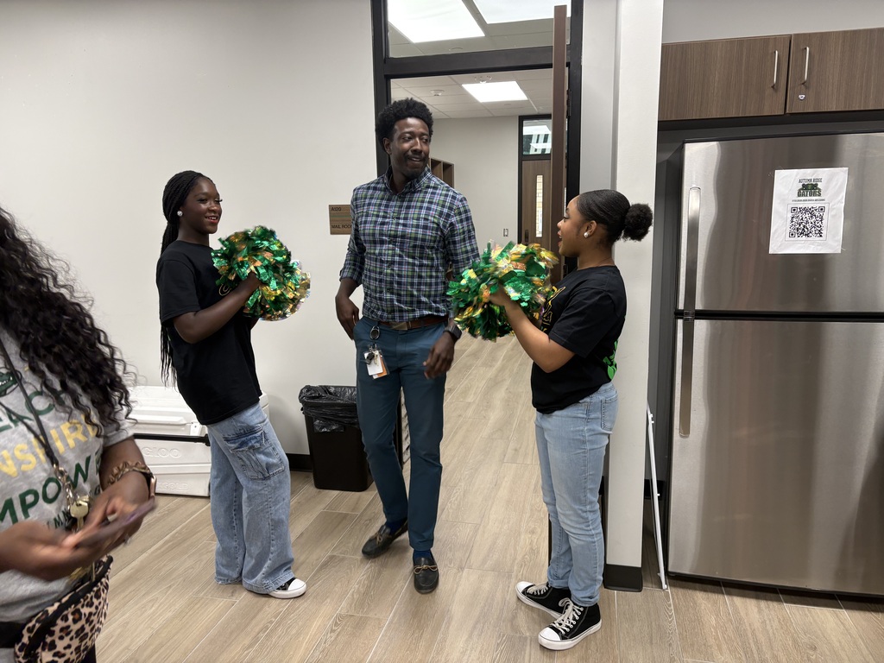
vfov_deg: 53.1
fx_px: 664
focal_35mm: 26
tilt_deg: -9.8
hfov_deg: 67.3
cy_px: 332
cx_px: 442
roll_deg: +0.8
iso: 100
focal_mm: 5.96
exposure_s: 1/60
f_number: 1.6
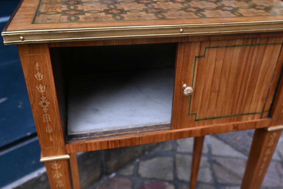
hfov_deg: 54.0
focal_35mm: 35
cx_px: 150
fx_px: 277
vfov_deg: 37.5
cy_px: 103
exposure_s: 1/250
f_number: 5
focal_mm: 21.5
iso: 200
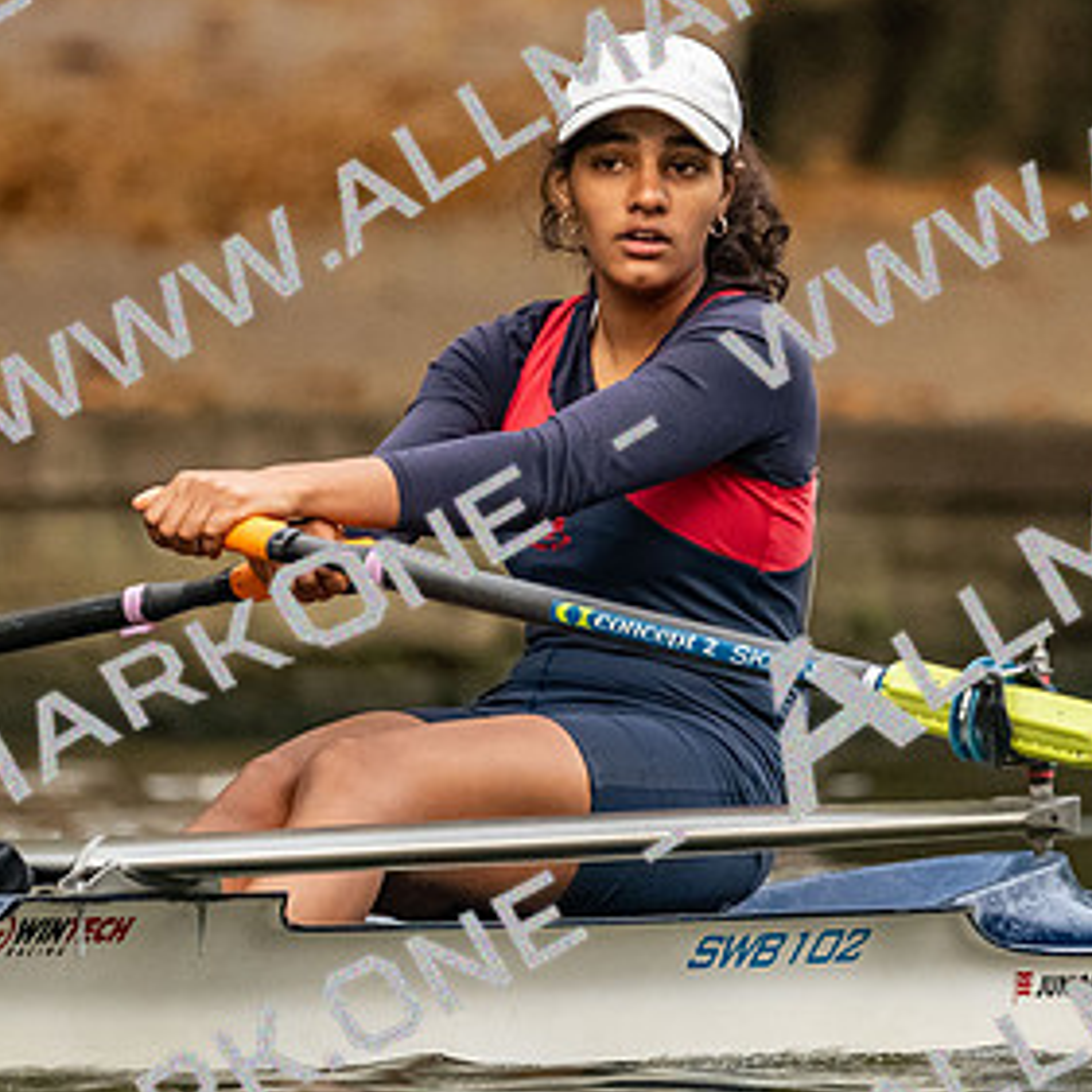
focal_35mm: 1051
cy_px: 455
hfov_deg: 1.7
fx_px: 37511
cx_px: 435
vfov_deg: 1.7
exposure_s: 1/2500
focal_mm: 400
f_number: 4.5
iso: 3600
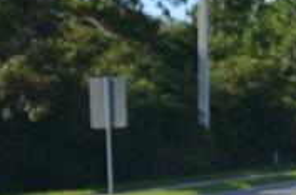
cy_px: 126
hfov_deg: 11.8
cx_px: 585
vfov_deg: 8.7
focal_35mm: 156
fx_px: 1279
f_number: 8
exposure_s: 1/250
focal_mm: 18
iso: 140
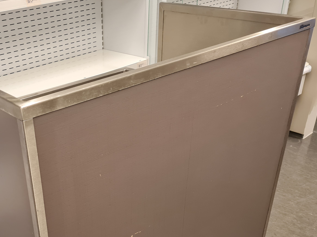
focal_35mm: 45
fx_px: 412
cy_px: 197
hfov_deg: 41.0
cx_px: 85
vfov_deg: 31.2
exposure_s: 1/50
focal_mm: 5.4
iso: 320
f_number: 1.8
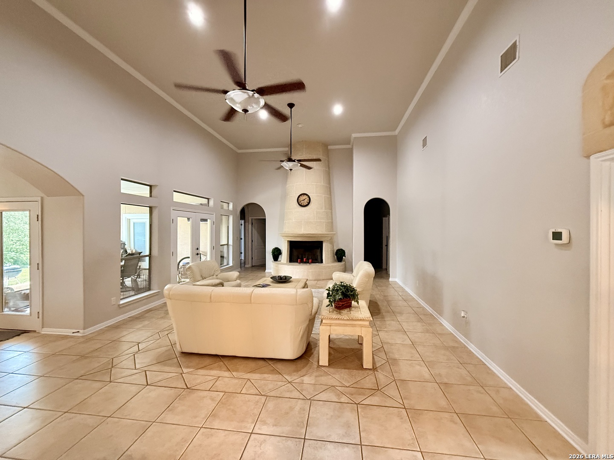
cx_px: 307
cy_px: 230
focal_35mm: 14
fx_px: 248
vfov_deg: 85.7
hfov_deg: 102.1
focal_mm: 2.22
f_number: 2.2
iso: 640
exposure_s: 1/60
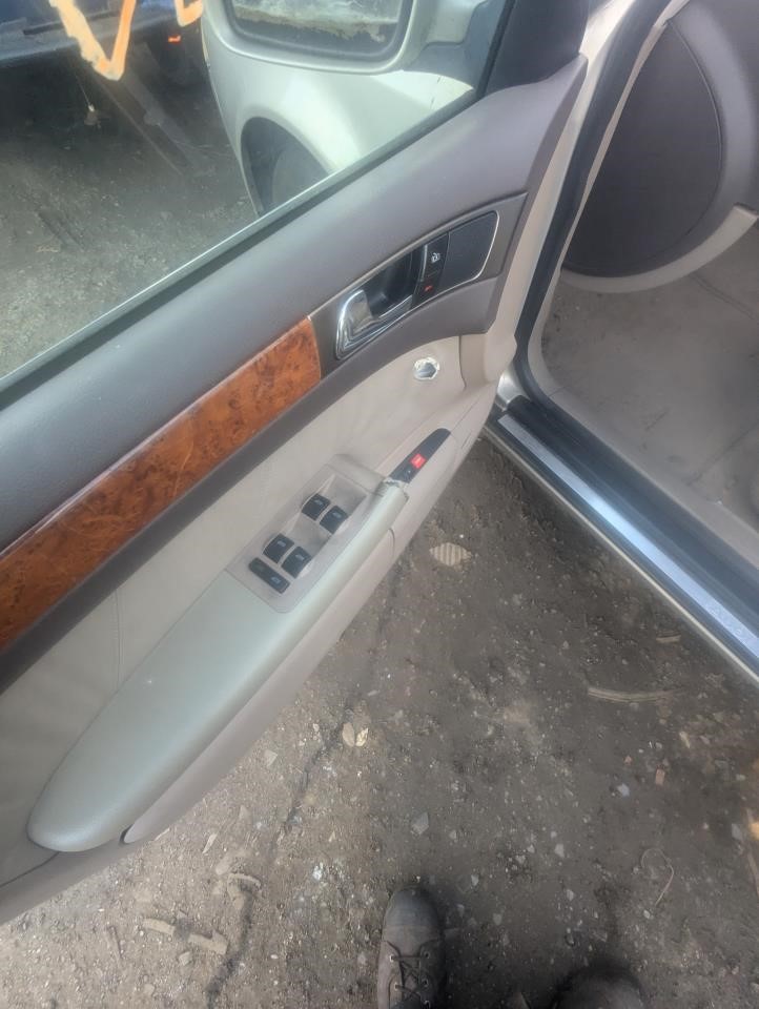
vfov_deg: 94.4
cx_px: 380
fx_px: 467
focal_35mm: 16
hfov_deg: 78.2
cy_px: 504
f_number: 2.2
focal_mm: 2.35
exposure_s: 1/101
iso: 116
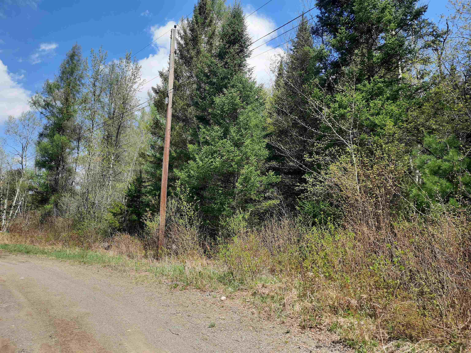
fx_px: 340
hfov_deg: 69.4
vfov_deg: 54.9
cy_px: 176
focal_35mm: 25
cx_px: 236
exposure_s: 1/509
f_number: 2
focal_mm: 4.6
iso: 32
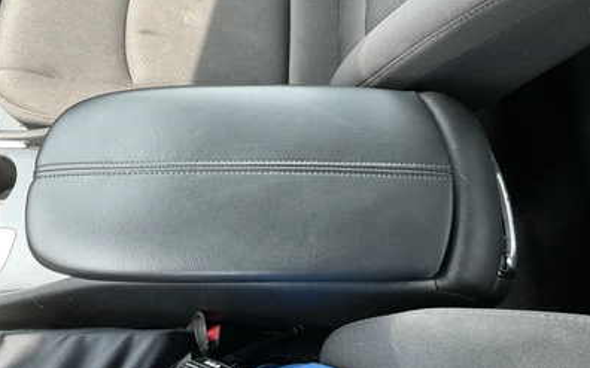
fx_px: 482
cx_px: 294
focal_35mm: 30
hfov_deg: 62.9
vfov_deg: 41.6
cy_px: 147
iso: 32
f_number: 1.8
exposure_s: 1/122
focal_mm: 3
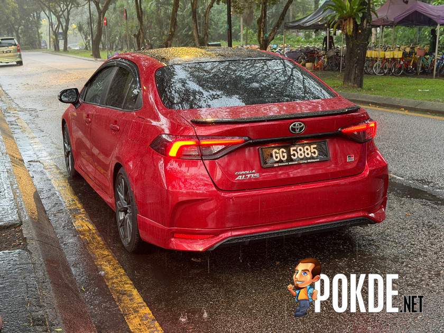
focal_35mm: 48
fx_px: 616
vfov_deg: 30.3
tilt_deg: -11.3
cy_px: 166
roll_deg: +2.5
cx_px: 222
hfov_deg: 39.7
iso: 400
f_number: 1.78
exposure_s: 1/25
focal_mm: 6.76
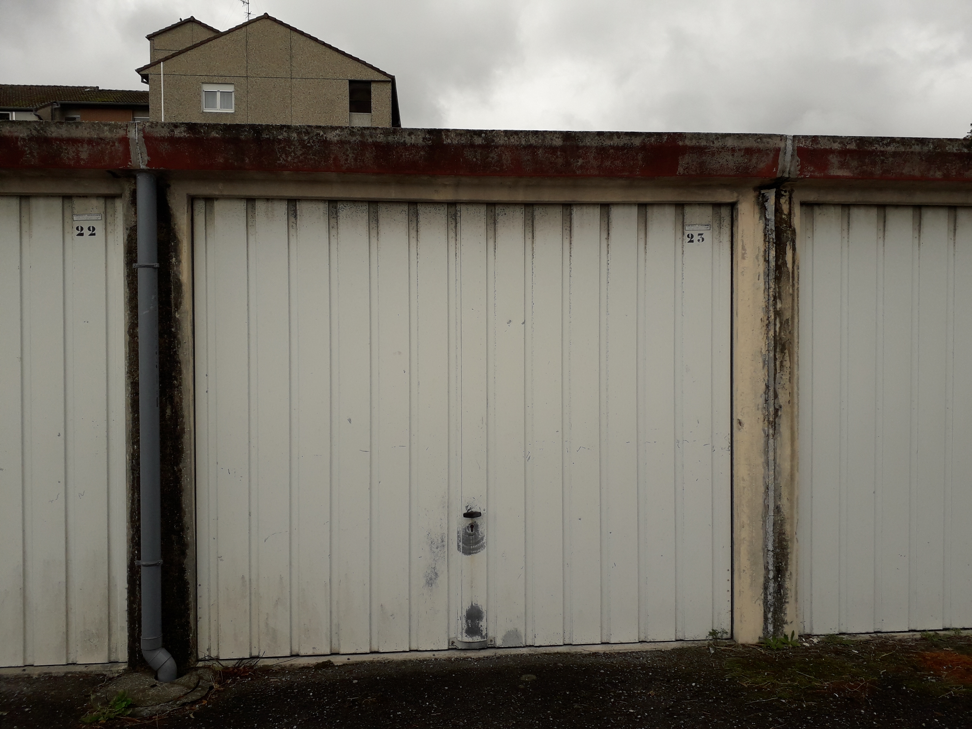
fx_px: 758
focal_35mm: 27
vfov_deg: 51.4
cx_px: 486
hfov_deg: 65.3
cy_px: 364
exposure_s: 1/656
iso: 40
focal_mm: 3.6
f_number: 1.9
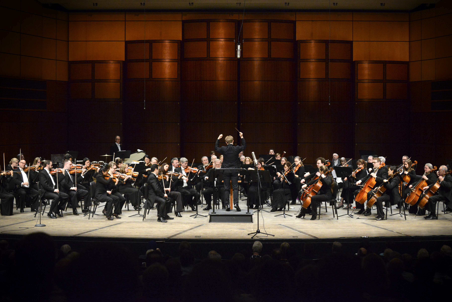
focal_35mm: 70
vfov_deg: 19.5
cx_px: 226
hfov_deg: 28.8
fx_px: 879
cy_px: 151
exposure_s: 1/320
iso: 5000
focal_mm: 70
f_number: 4.5
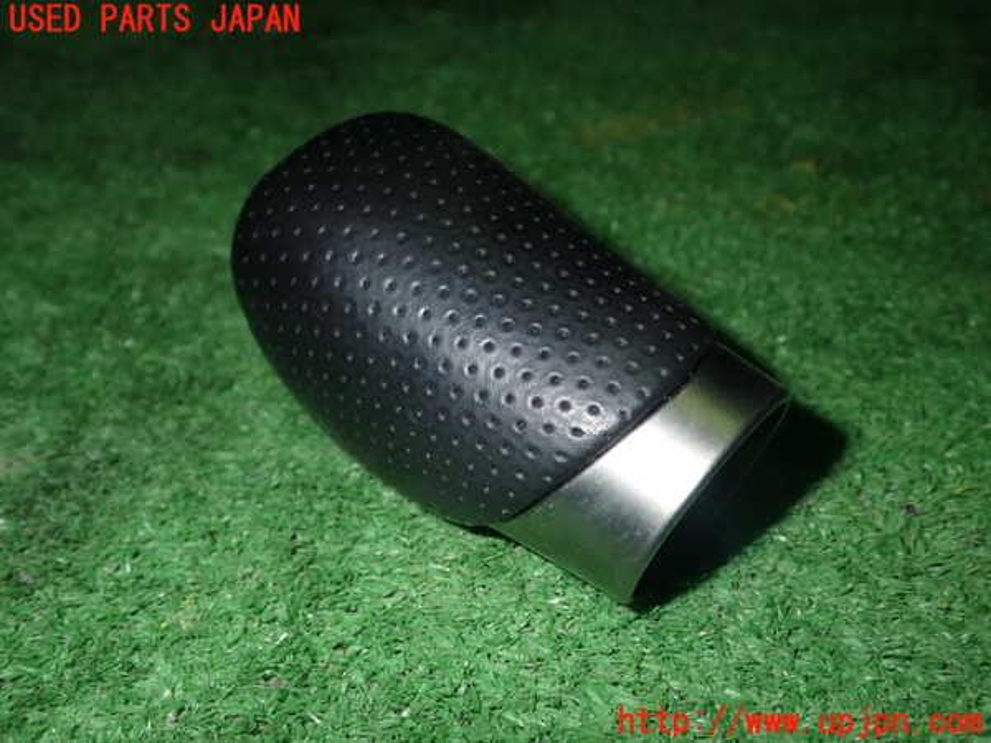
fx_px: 1031
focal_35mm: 36
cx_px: 496
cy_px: 372
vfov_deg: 39.7
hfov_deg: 51.4
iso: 200
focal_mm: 6.37
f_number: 7.1
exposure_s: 1/40
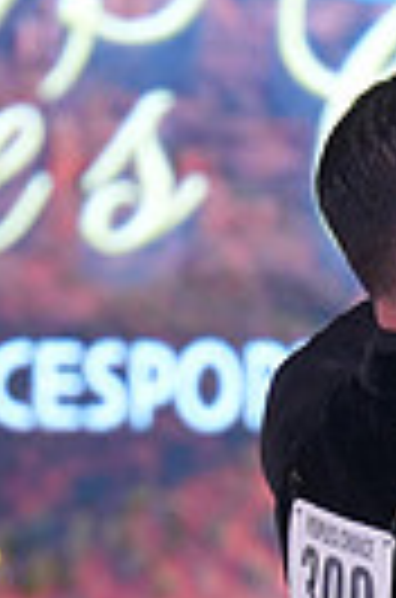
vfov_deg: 3.3
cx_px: 758
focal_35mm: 617
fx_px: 10233
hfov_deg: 2.2
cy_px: 1133
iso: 1600
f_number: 4
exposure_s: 1/400
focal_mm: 141
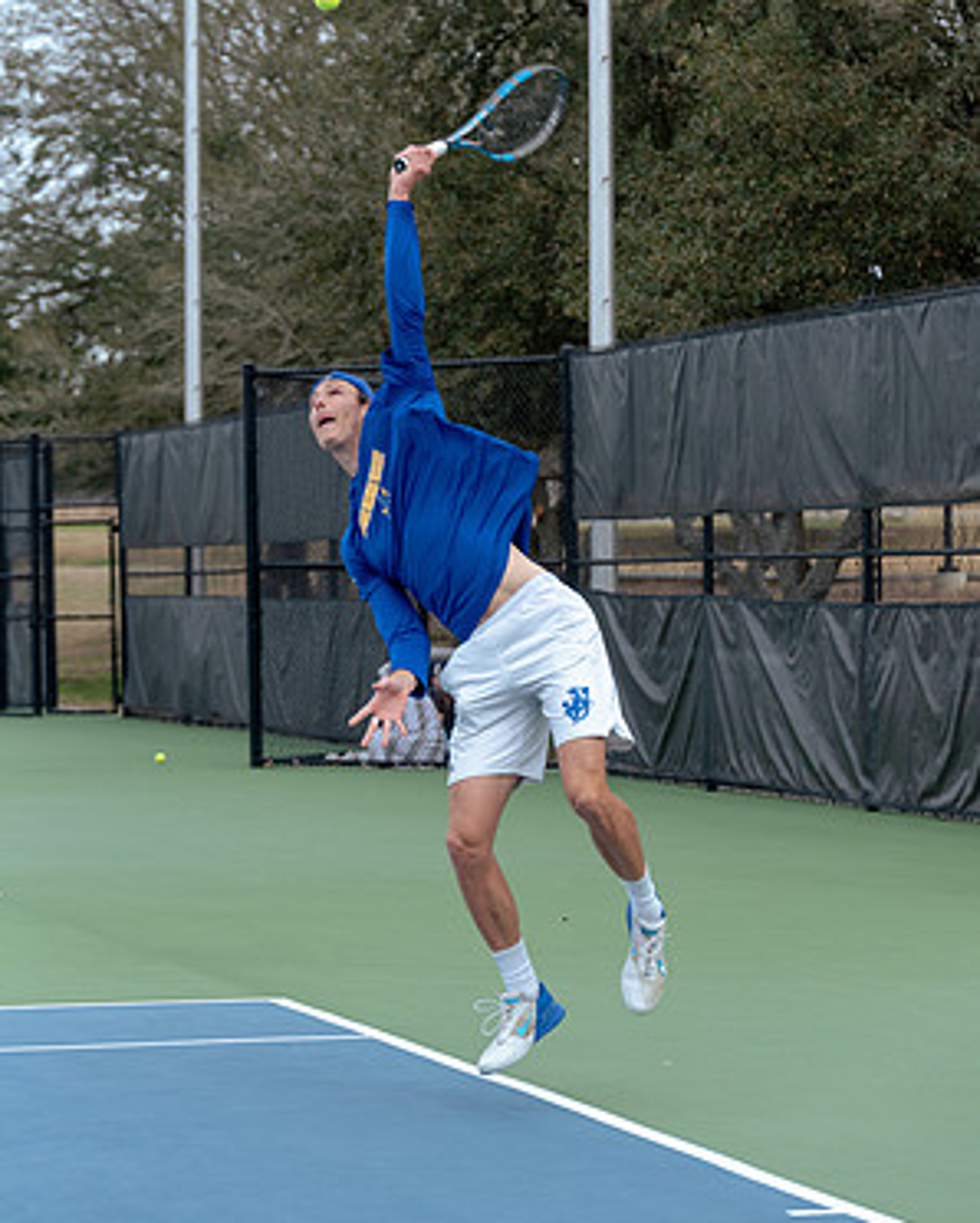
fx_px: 4601
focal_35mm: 127
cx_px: 490
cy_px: 516
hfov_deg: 12.2
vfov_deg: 15.1
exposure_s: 1/2000
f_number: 5.3
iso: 640
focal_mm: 112
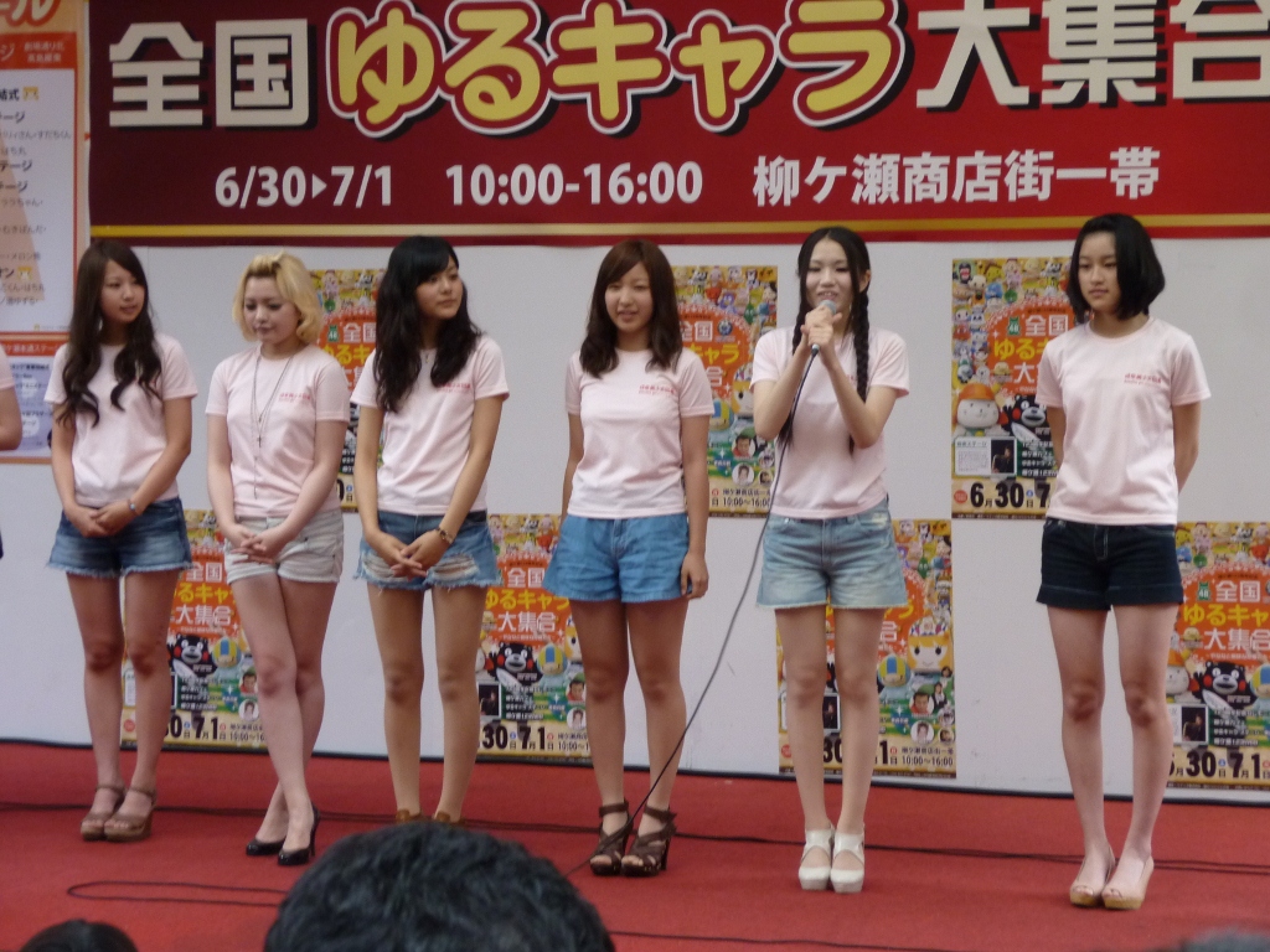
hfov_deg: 25.7
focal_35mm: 76
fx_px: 2788
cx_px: 635
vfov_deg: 19.4
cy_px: 476
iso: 200
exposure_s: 1/40
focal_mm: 13.6
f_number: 4.9
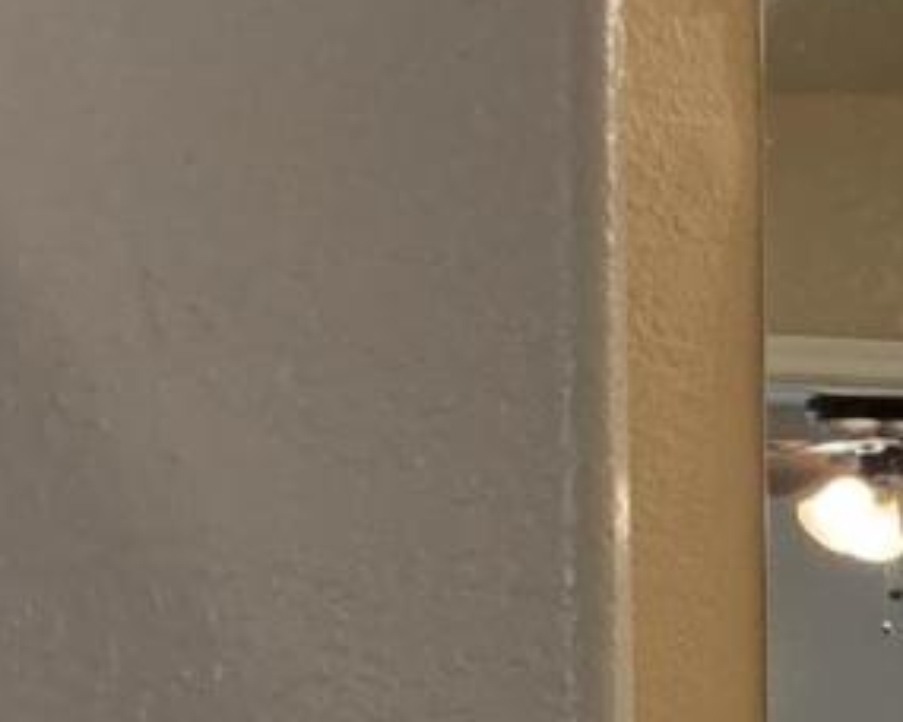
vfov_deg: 8.2
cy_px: 1507
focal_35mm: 178
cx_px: 1534
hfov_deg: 10.3
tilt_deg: -6.1
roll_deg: -1.5
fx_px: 4757
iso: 125
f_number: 1.8
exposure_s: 1/60
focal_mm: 4.25
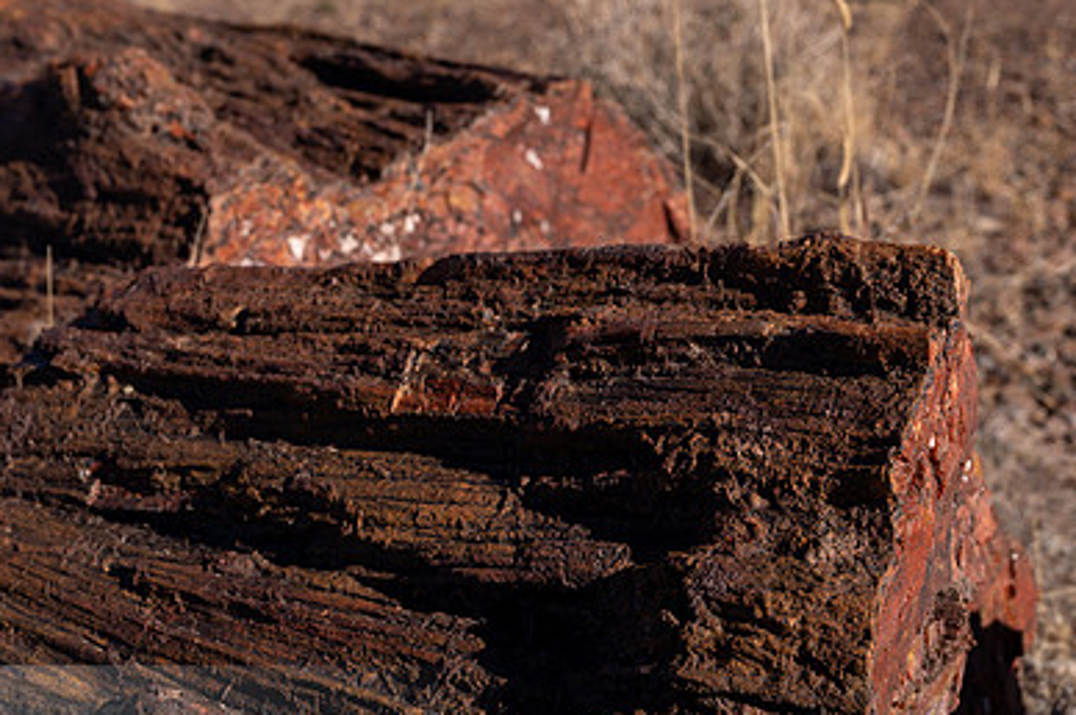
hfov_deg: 37.5
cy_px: 239
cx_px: 514
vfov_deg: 25.3
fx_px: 1583
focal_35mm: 53
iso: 200
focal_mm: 34.5
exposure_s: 1/400
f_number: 9
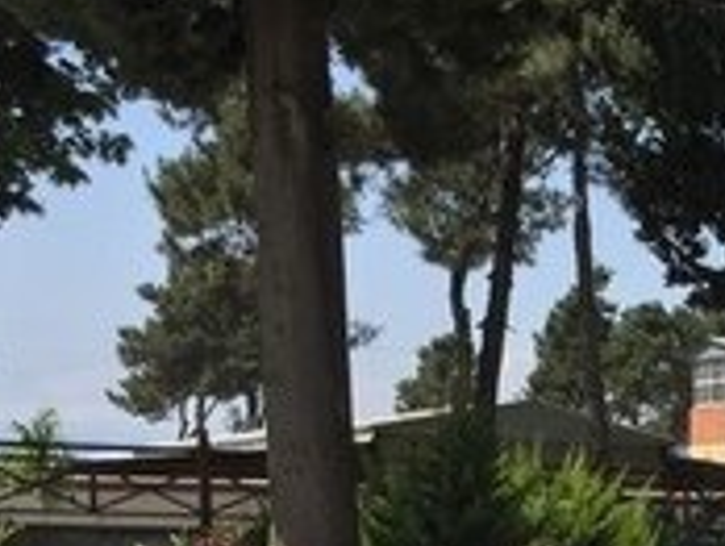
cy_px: 806
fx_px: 2307
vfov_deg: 12.8
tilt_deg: -4.5
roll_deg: -1.8
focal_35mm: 110
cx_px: 1167
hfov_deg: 16.0
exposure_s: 1/1799
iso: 32
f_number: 2.2
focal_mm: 4.15
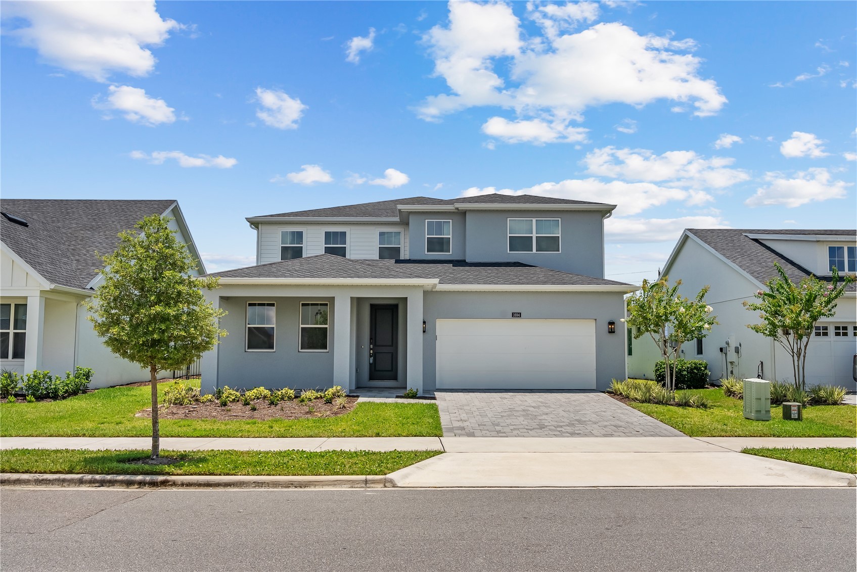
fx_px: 762
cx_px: 428
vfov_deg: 41.2
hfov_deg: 58.7
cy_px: 286
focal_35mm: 32
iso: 200
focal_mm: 32
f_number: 10
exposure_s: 1/400
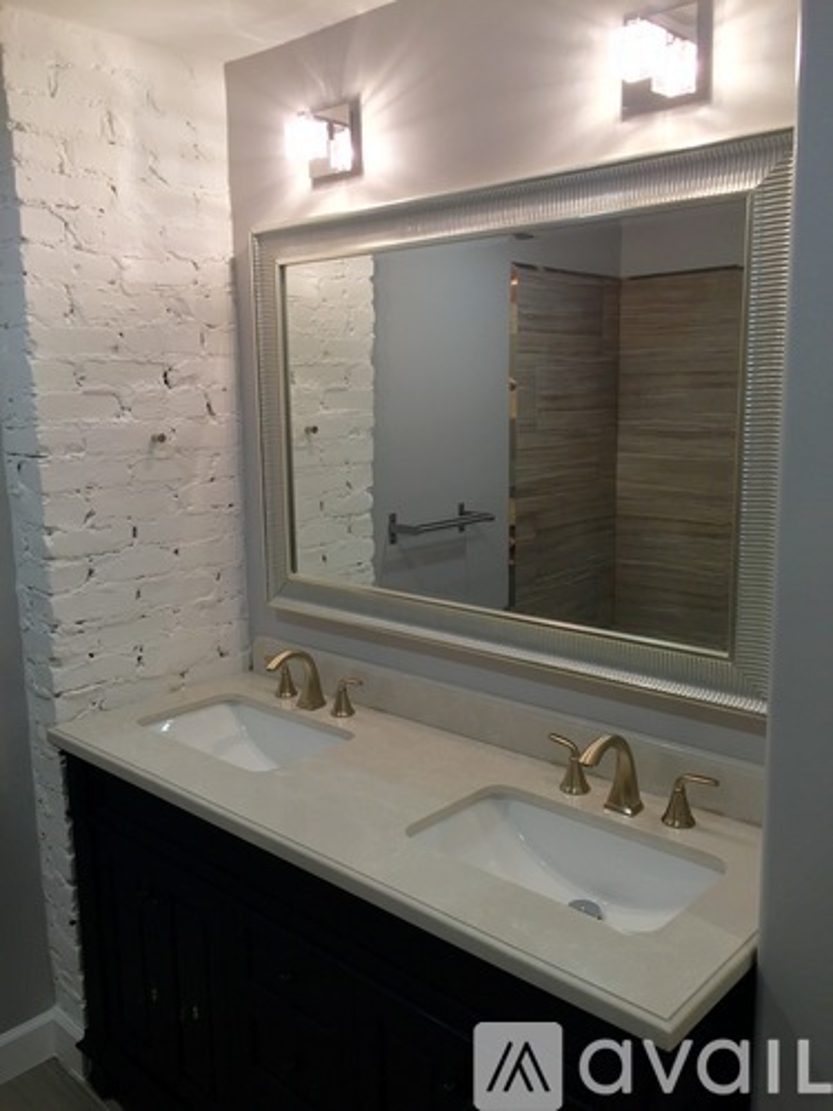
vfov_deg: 61.7
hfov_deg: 48.2
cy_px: 556
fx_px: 930
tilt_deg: -8.4
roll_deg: +1.3
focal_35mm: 29
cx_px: 416
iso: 32
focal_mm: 4.15
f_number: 2.2
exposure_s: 1/40
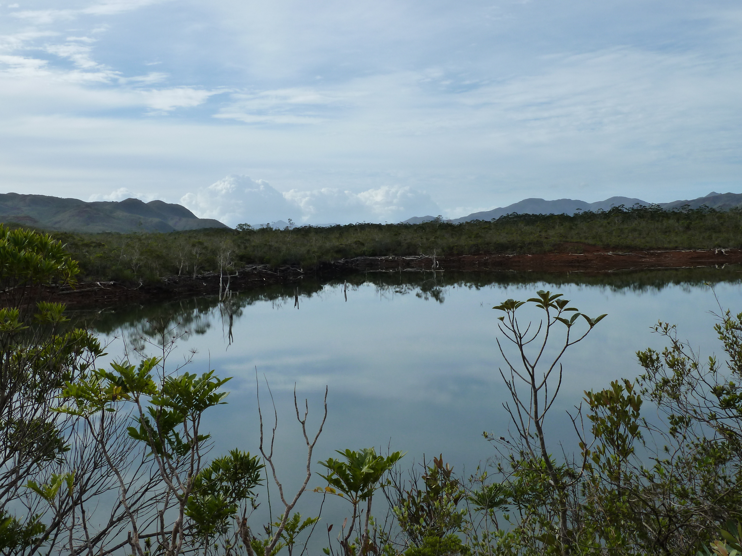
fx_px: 943
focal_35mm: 44
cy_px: 278
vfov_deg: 32.9
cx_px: 371
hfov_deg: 42.9
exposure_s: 1/400
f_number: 5.6
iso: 125
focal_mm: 7.3
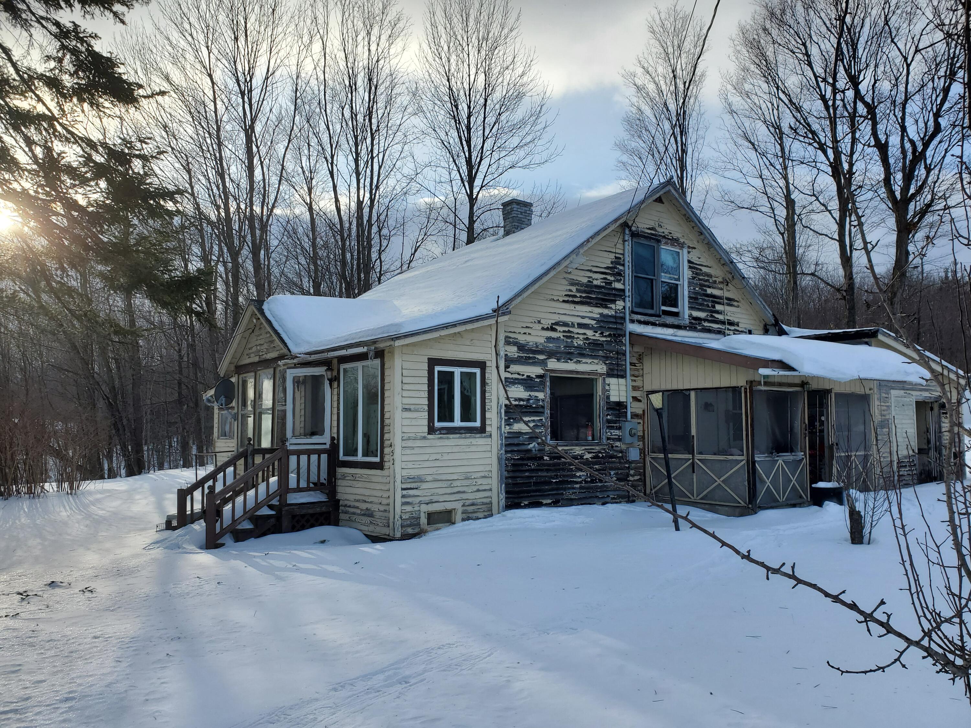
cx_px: 486
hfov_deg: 67.3
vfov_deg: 53.1
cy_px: 364
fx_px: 729
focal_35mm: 26
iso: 50
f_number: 2.4
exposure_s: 1/1102
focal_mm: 4.3
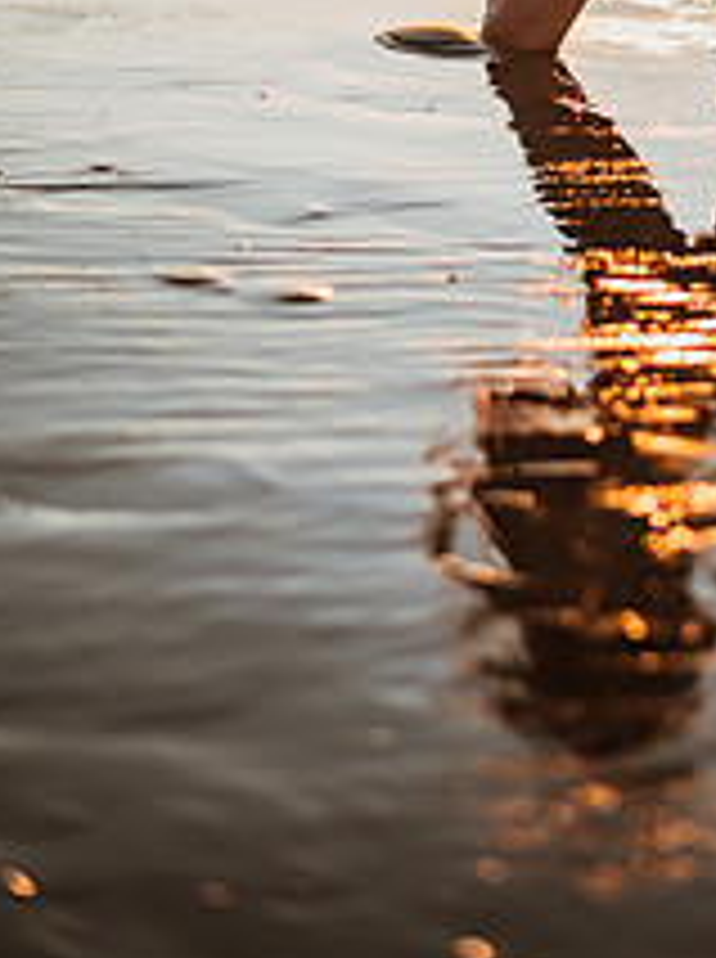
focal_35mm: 118
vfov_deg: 16.4
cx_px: 648
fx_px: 3264
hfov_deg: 12.4
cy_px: 18
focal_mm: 58
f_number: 1.8
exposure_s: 1/800
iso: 100
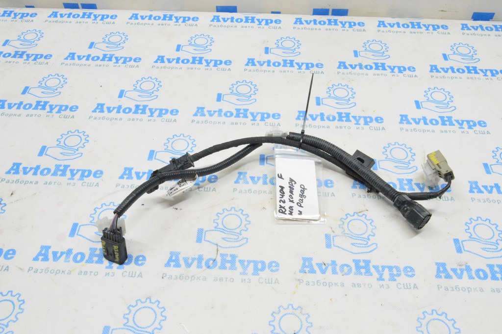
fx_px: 481
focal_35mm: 34
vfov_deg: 38.3
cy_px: 167
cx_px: 251
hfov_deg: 55.1
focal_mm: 23
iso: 6400
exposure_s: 1/20
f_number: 20
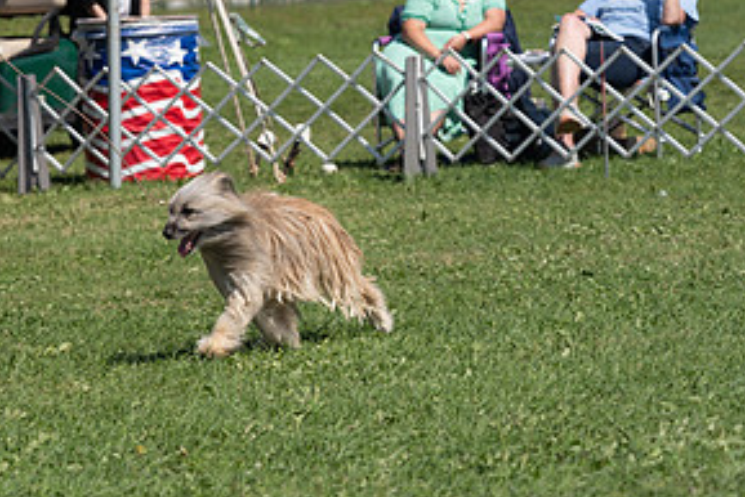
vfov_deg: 6.5
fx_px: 4369
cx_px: 209
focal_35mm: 211
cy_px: 58
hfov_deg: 9.7
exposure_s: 1/800
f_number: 5
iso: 100
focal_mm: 105
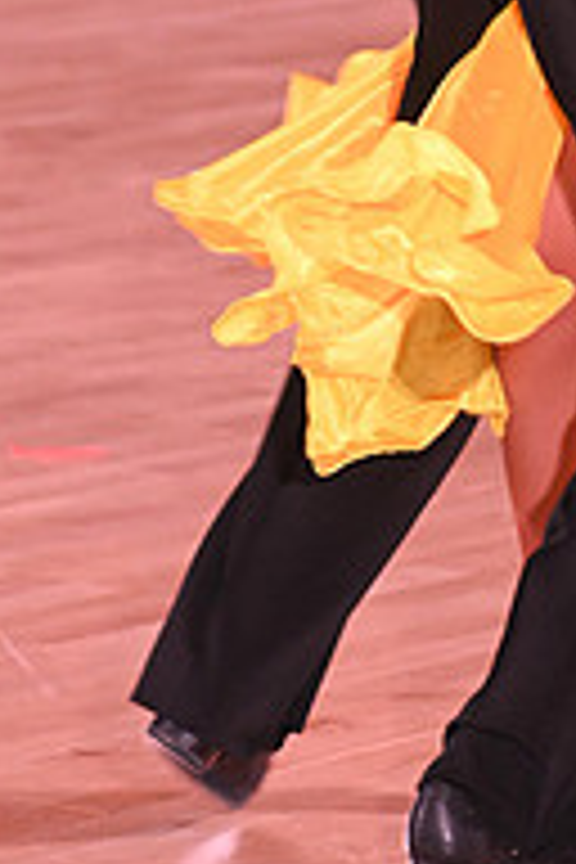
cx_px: 668
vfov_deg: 5.5
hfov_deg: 3.7
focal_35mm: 369
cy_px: -297
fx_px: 8855
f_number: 5
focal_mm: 122
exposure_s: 1/200
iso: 2000
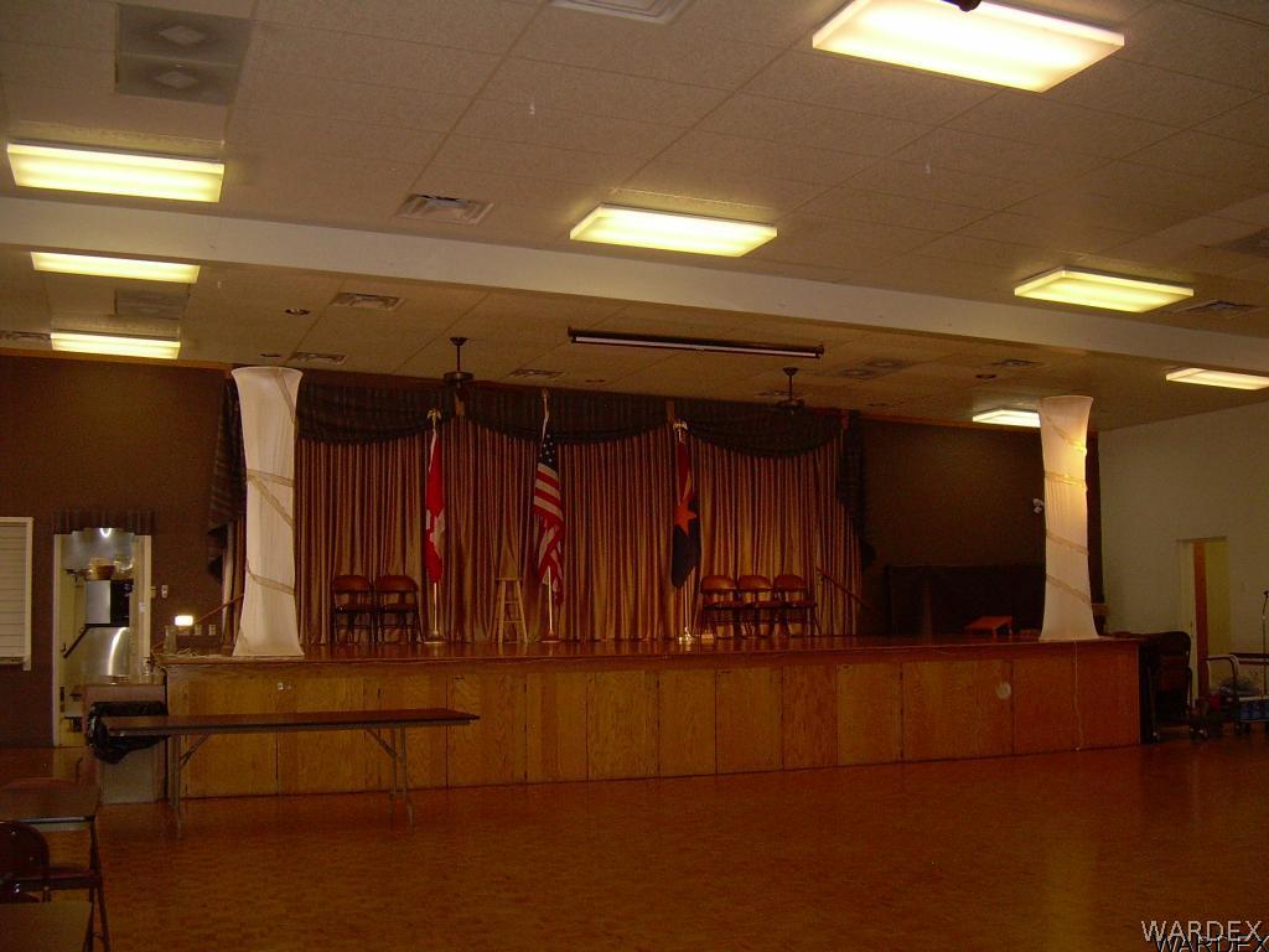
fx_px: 1393
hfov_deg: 49.0
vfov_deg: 37.7
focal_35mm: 38
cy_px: 476
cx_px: 634
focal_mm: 6.3
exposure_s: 1/60
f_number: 2.8
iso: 200
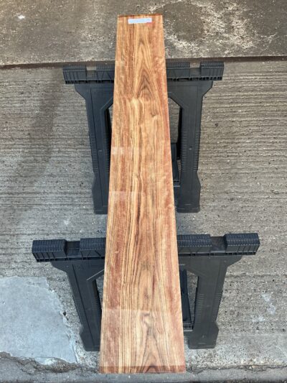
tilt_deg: -60.4
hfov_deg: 48.2
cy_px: 192
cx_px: 144
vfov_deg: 61.6
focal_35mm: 29
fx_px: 320
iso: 50
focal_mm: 3
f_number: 1.8
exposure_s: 1/120
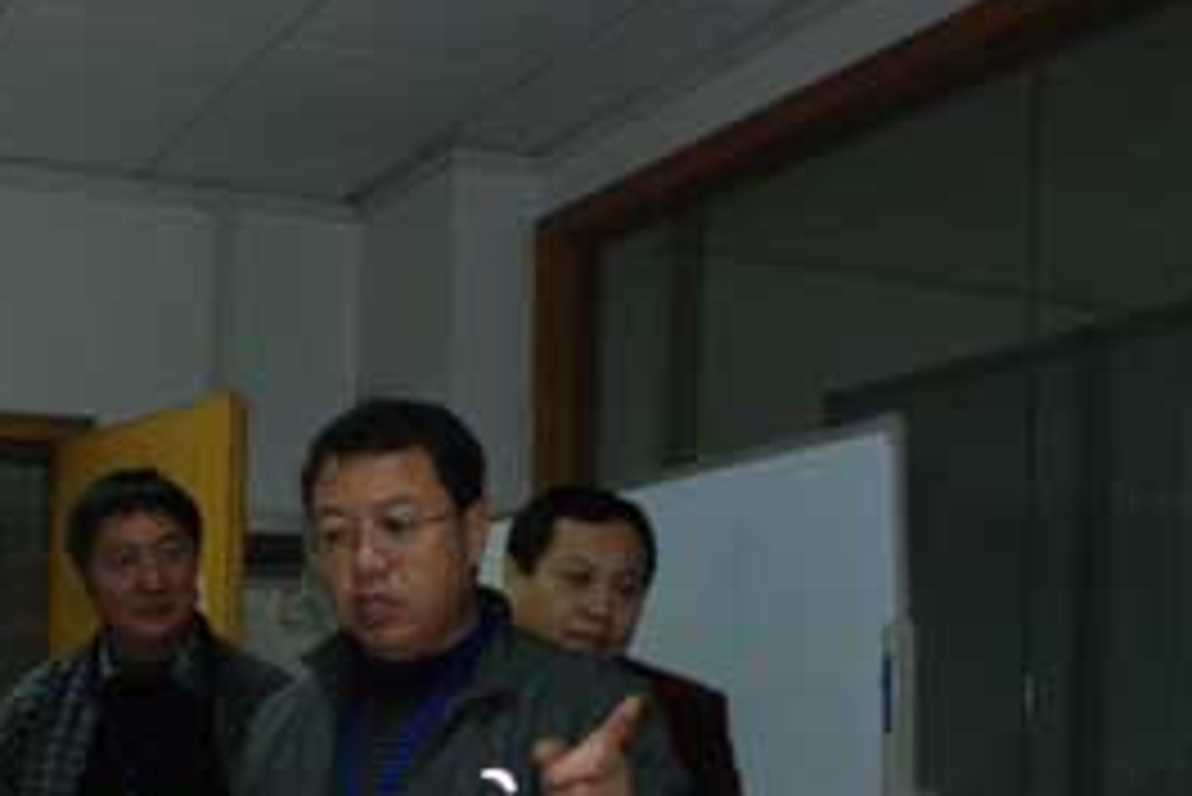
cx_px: 238
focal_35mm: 51
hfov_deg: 37.5
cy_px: 731
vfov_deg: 25.6
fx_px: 1690
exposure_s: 1/60
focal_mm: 18
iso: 1000
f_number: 5
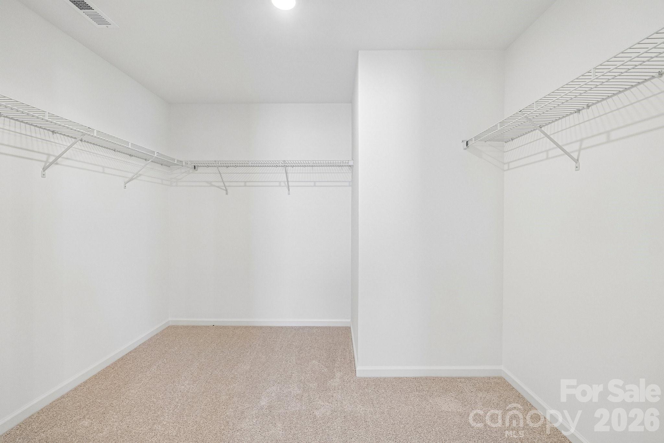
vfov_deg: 77.3
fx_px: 277
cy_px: 222
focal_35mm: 15
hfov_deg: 100.4
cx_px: 332
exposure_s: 1/6
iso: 400
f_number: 8
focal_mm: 10
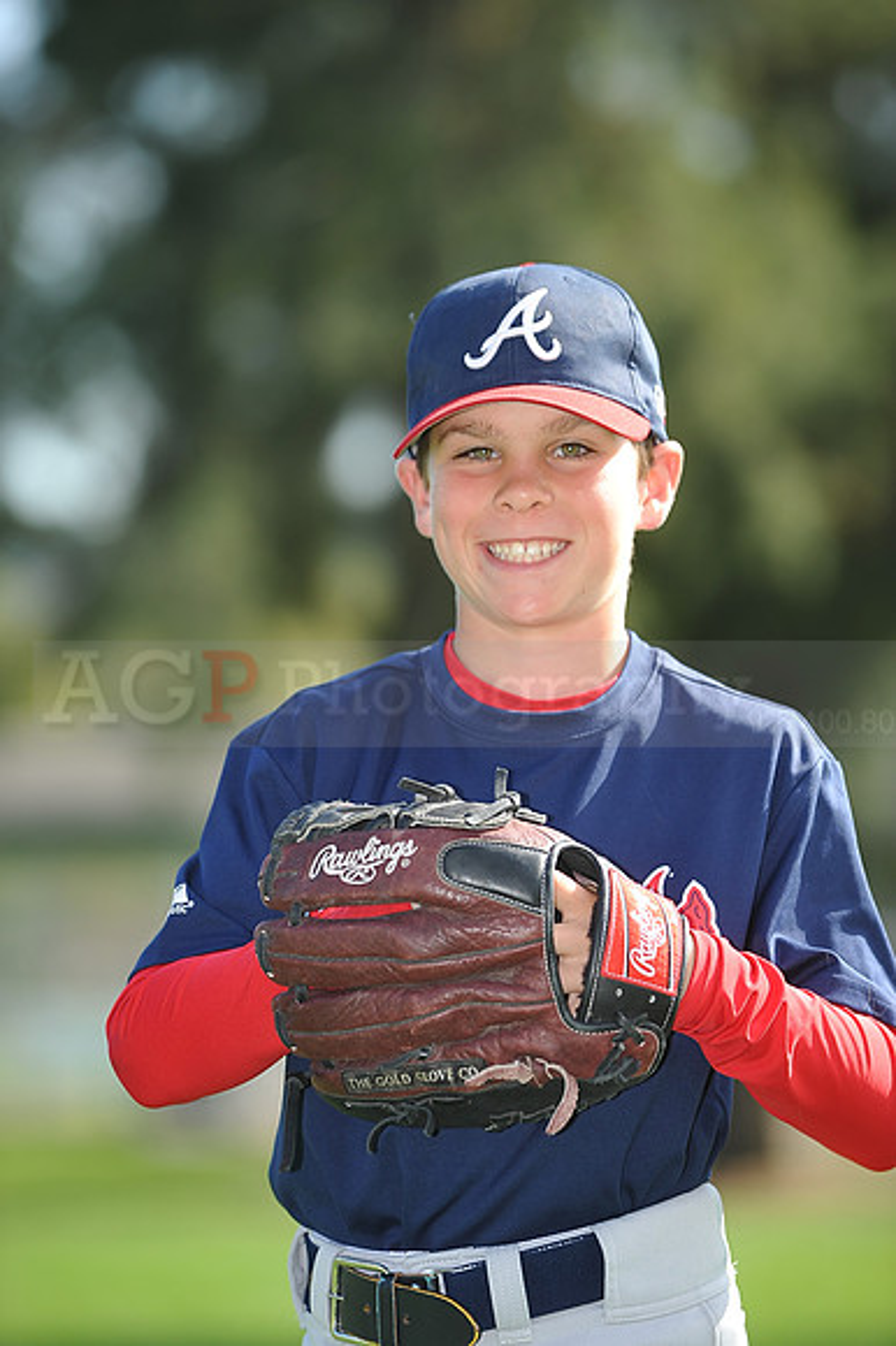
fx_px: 7475
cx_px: 448
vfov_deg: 10.3
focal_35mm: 200
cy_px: 673
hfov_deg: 6.9
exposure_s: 1/500
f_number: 4.5
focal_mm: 200
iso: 200
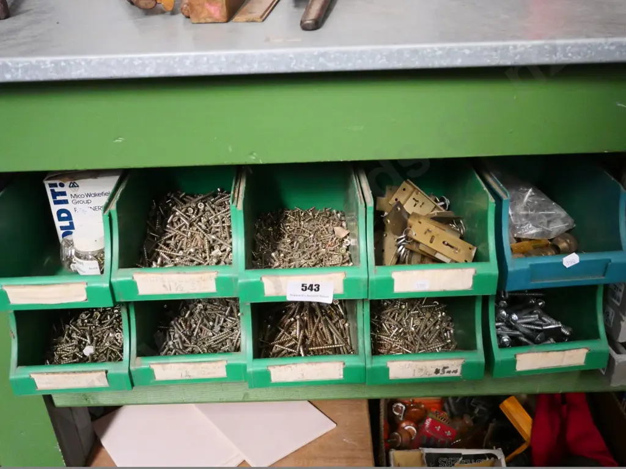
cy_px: 234
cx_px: 313
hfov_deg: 54.0
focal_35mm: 34
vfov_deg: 41.8
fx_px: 615
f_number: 3.8
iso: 6400
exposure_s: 1/500
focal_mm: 17
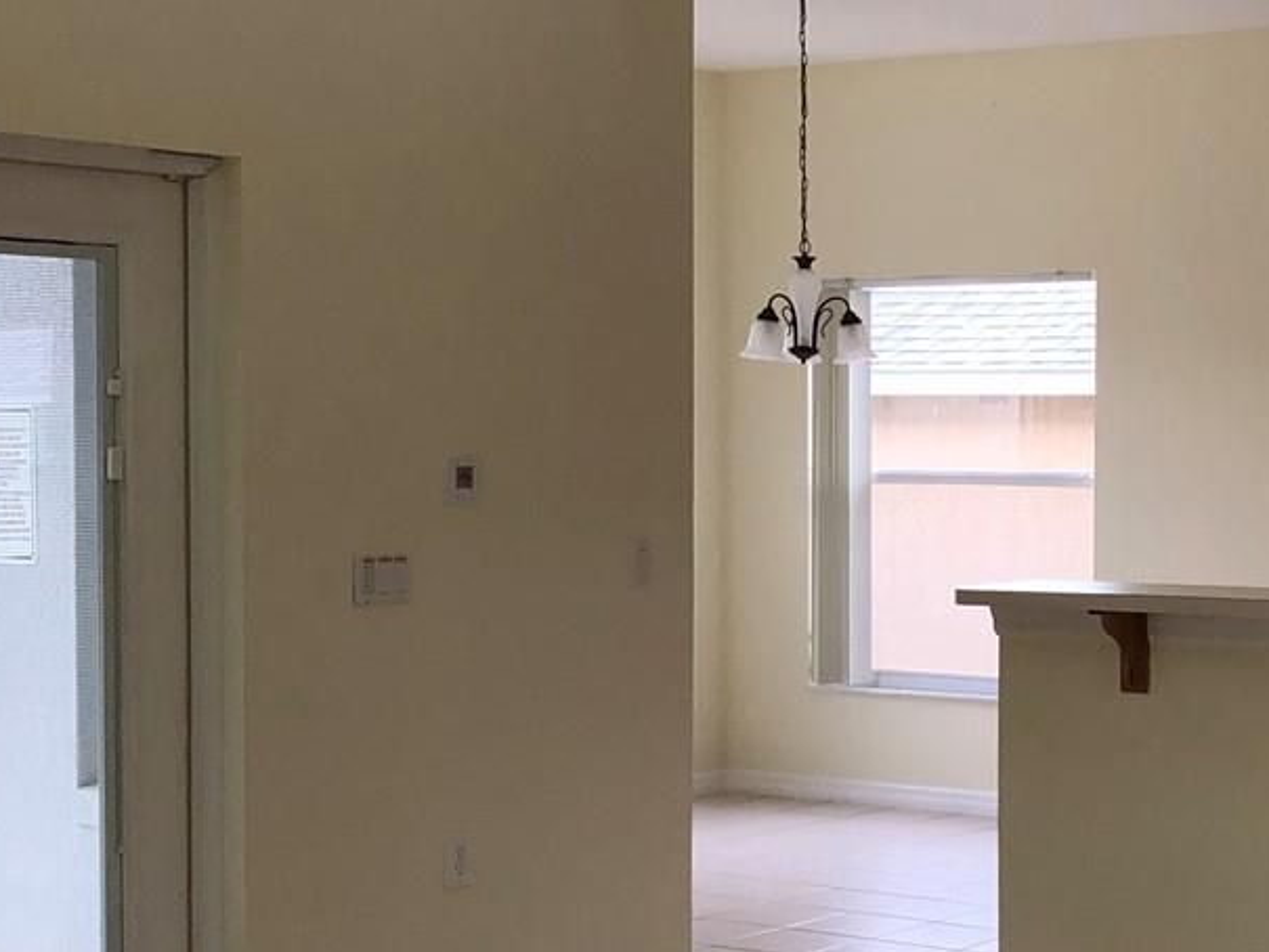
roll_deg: -0.4
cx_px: 1080
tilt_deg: -4.2
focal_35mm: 74
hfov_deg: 25.7
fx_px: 2713
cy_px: 518
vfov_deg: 19.9
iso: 32
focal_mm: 3.99
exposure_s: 1/120
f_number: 1.8
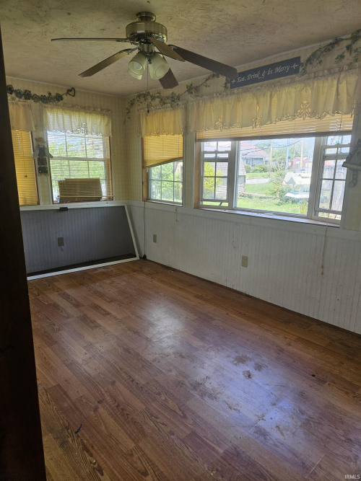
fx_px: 320
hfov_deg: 58.9
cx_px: 180
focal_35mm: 23
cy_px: 240
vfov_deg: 73.9
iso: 40
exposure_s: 1/120
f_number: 1.8
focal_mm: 5.4
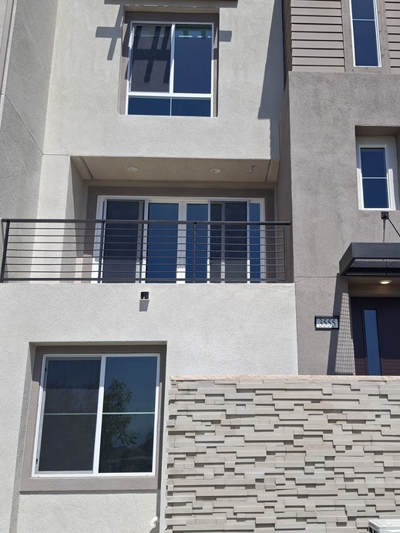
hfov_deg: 38.3
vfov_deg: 50.1
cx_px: 258
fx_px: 570
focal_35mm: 37
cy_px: 280
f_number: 1.8
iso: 32
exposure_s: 1/2924
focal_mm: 4.69
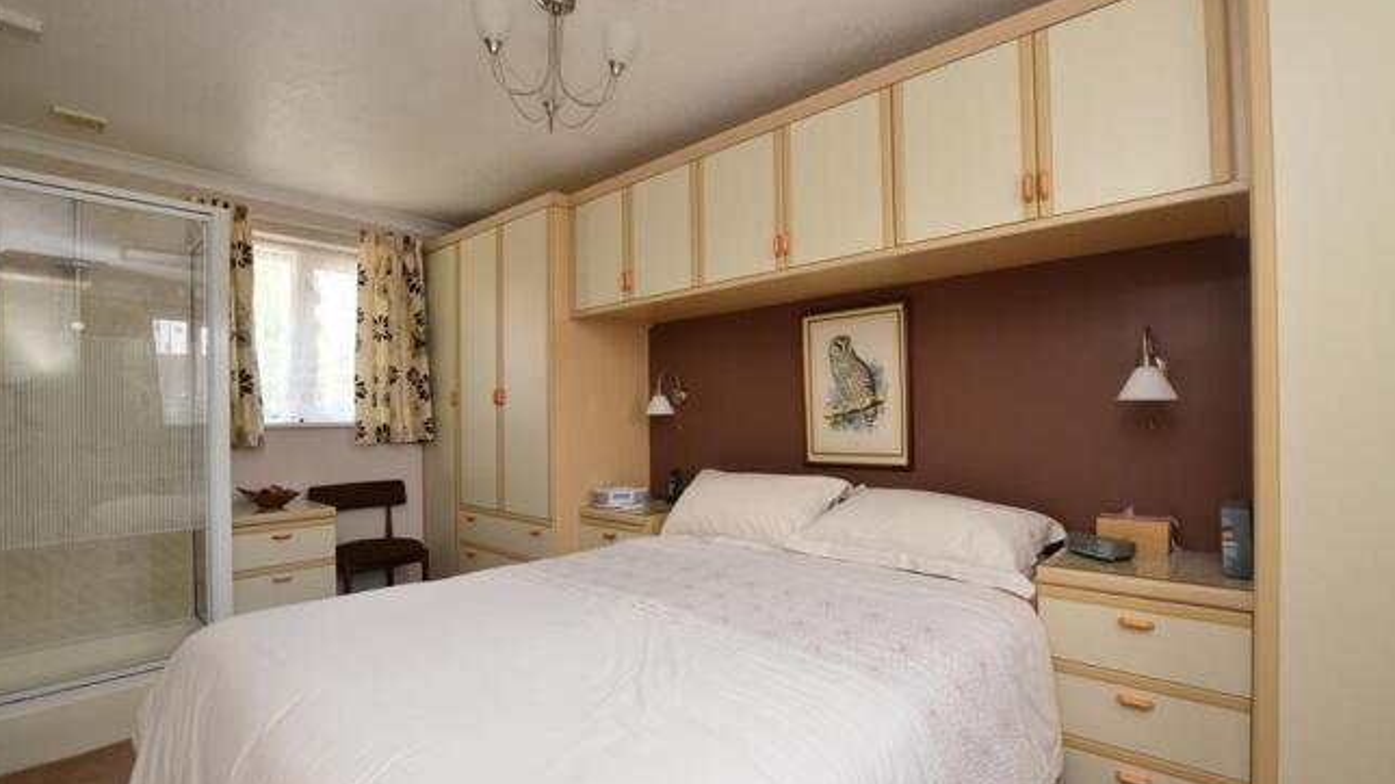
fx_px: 592
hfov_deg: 99.4
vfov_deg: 67.0
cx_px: 702
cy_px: 417
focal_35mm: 16
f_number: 5
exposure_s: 1/50
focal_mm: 10
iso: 200
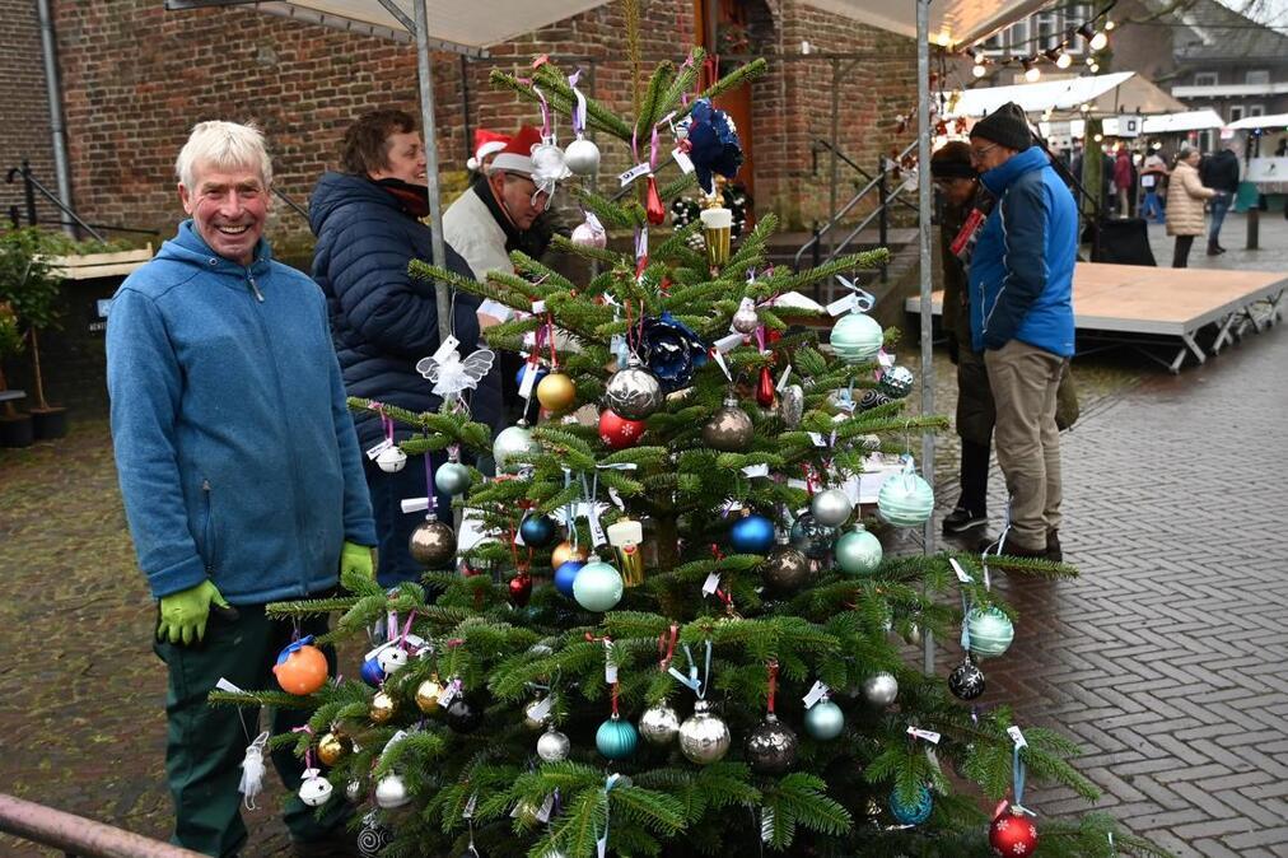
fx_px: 1323
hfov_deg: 51.9
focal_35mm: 37
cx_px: 644
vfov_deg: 35.9
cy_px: 429
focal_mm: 25
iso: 800
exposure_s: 1/125
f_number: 3.8
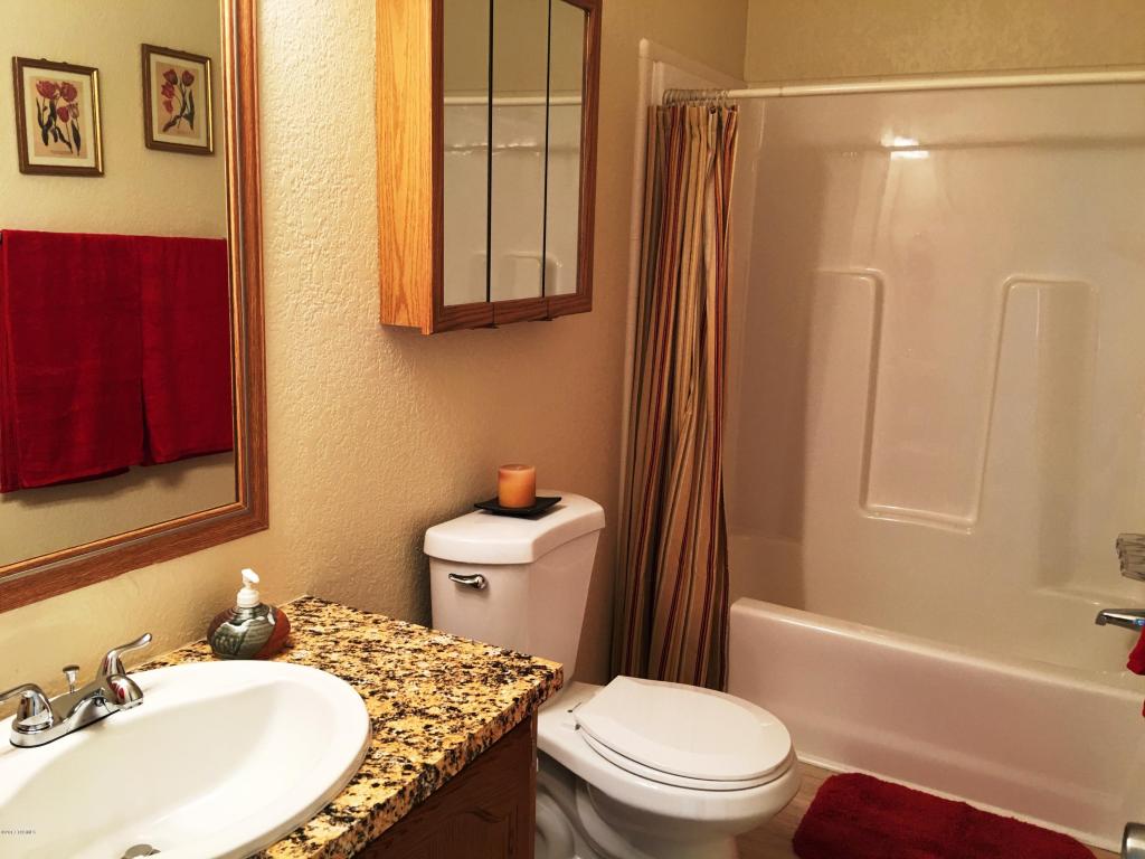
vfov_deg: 48.2
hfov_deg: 61.7
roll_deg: -2.1
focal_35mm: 29
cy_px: 430
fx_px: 959
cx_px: 572
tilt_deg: -10.5
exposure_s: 1/15
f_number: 2.2
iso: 40
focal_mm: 4.15
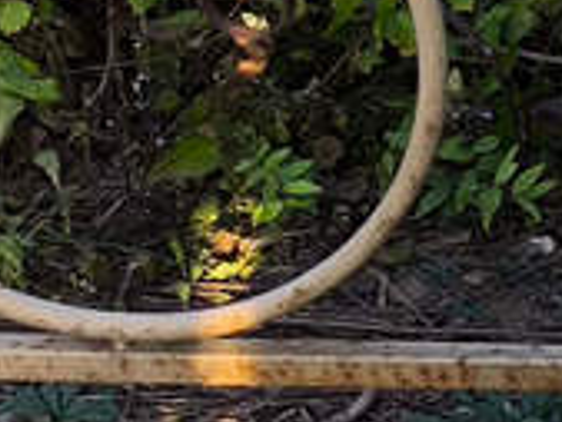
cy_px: 256
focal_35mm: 236
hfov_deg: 7.9
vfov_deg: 6.3
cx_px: 1186
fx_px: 3834
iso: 50
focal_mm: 4.71
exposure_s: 1/176
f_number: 1.7
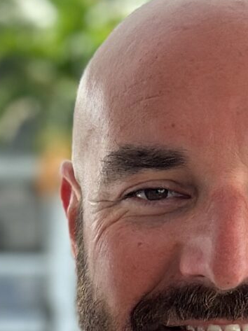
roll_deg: -0.2
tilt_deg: -8.7
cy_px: 566
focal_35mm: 260
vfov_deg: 7.4
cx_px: 259
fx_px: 2487
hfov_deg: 5.7
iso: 80
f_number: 1.78
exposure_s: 1/1357
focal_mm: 6.86
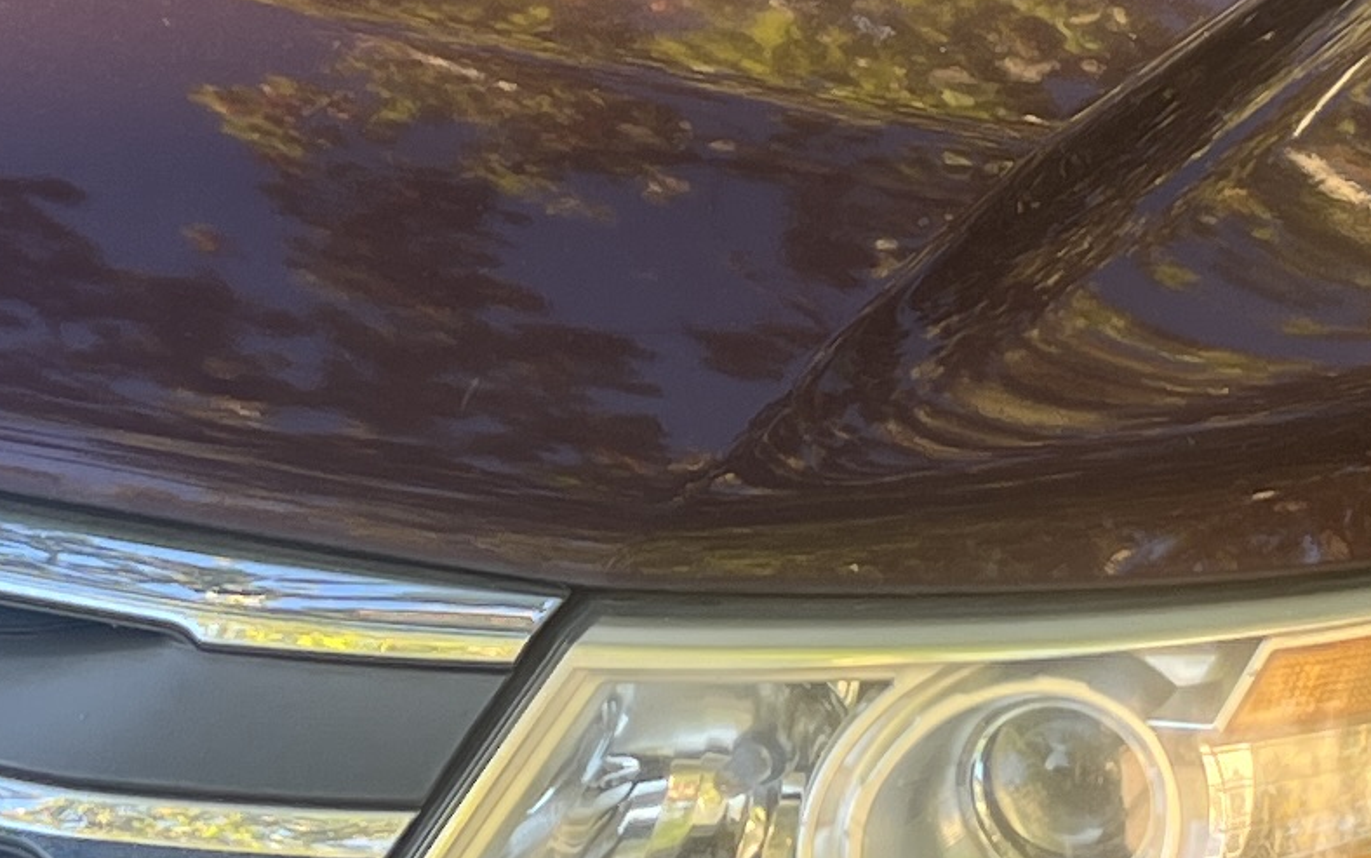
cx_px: 532
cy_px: 181
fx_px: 5270
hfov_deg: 14.8
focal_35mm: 141
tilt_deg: -16.0
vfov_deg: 9.3
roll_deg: -1.6
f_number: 1.5
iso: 32
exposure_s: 1/129
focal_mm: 5.7
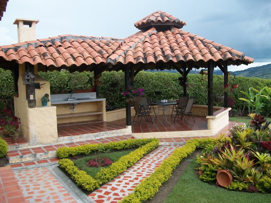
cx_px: 136
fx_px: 251
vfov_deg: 44.2
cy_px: 102
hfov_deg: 56.8
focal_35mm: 32
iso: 80
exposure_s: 1/500
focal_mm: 5.7
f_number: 2.9
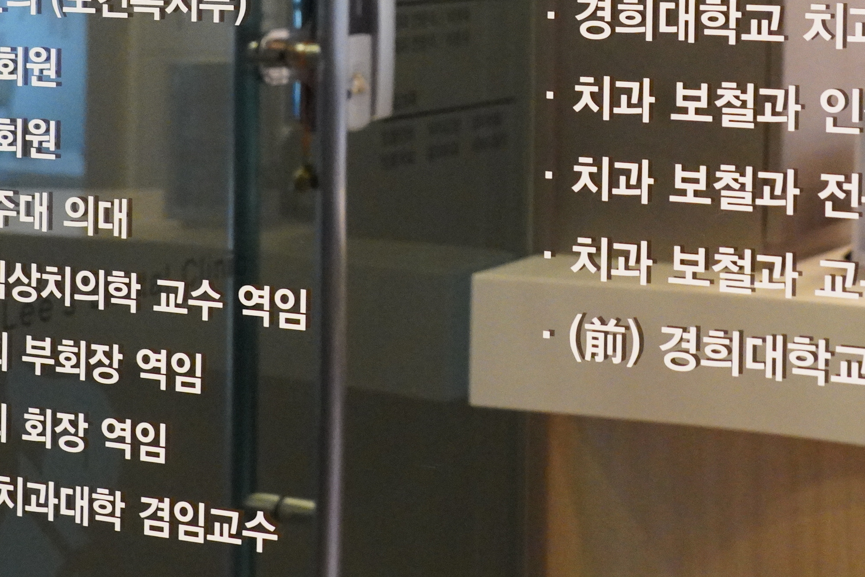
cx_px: 559
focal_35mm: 102
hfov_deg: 20.0
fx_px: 2451
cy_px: -51
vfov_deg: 13.2
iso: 10000
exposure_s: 1/125
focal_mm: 39
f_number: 6.3
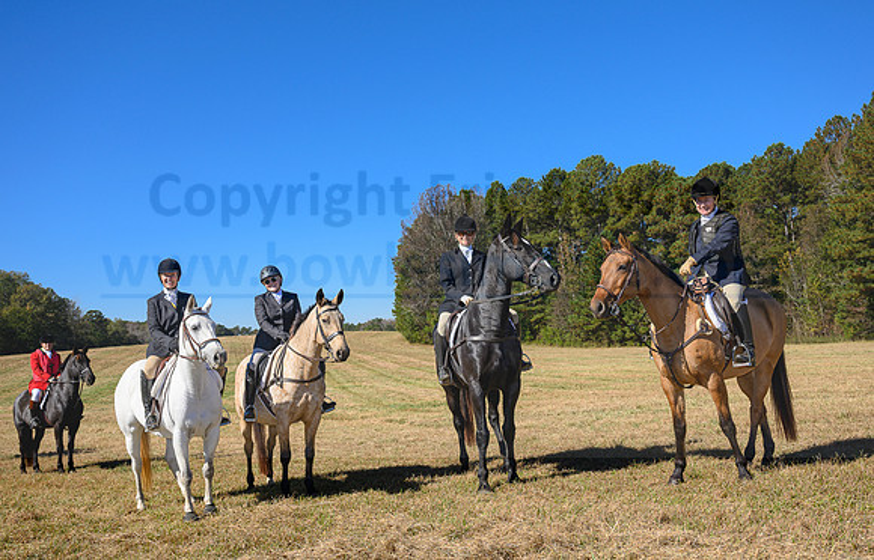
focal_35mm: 34
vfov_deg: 37.9
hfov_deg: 56.3
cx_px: 433
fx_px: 817
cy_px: 284
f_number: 4
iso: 64
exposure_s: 1/500
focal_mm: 27.5
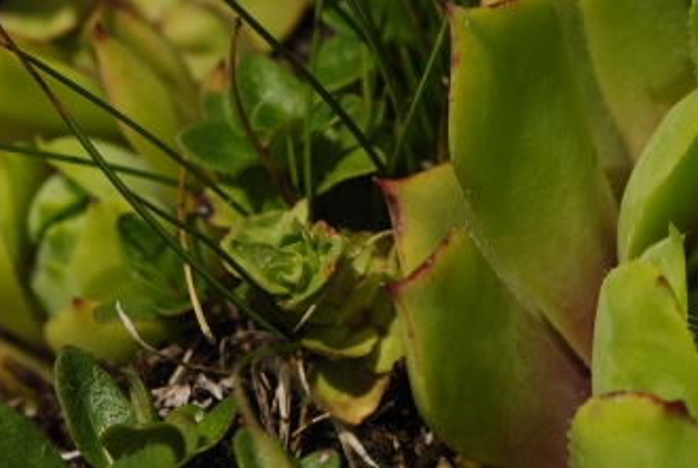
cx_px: 550
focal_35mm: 309
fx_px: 6003
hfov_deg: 6.6
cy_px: 178
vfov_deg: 4.5
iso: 100
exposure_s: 1/400
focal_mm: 85
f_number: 9
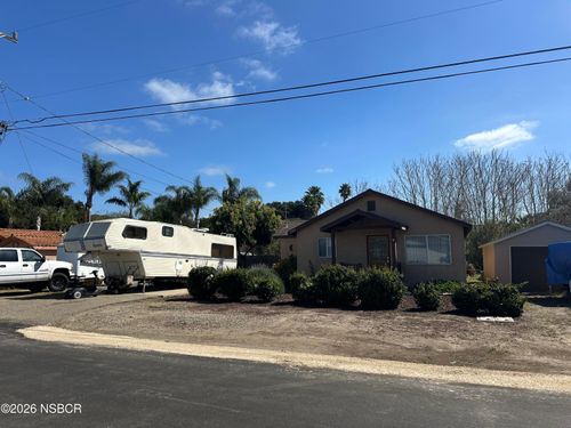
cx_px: 286
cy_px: 214
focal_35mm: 24
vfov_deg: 56.8
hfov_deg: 71.6
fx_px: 396
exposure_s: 1/5263
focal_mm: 6.86
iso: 80
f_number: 1.78
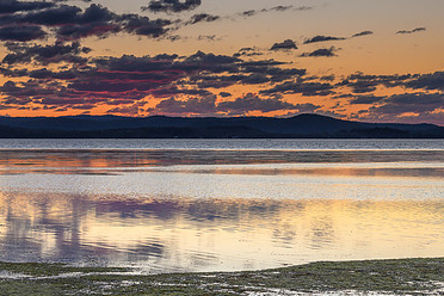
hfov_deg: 19.7
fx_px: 1270
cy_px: 145
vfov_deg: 13.3
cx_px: 130
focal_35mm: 103
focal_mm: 66
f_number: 6.3
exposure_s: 1/60
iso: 400
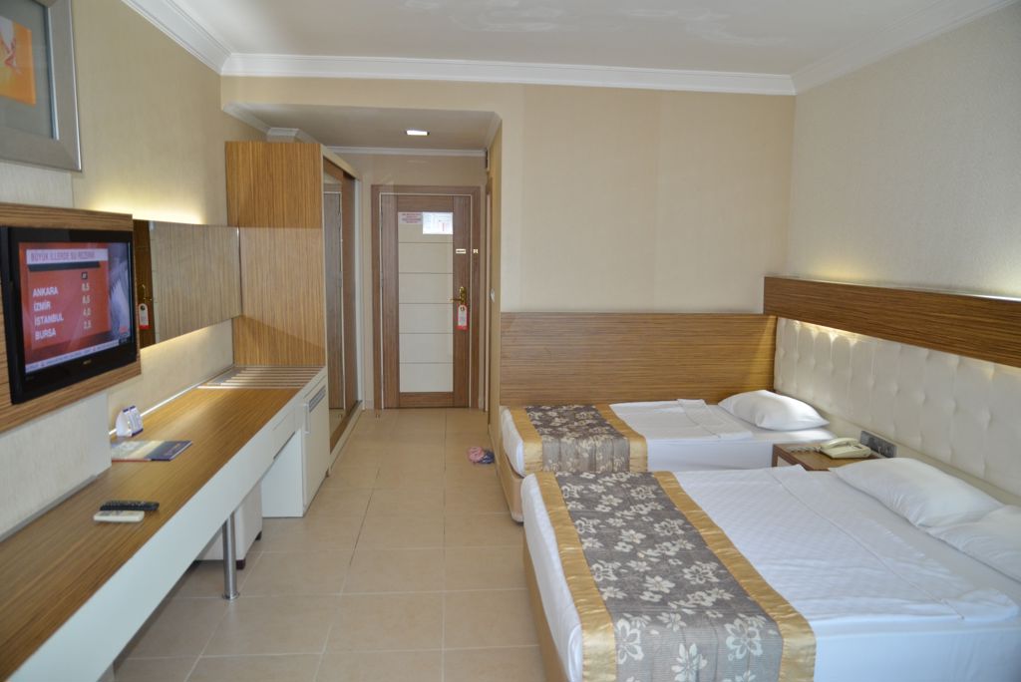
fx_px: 681
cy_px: 341
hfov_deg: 73.7
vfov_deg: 53.2
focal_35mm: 24
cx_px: 510
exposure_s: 1/60
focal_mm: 16
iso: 800
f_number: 3.5
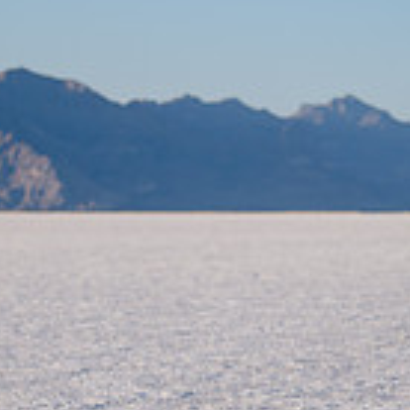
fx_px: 2774
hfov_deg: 8.3
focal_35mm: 207
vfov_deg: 8.4
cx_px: 516
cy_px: 360
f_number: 4
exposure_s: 1/640
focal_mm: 52
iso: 200
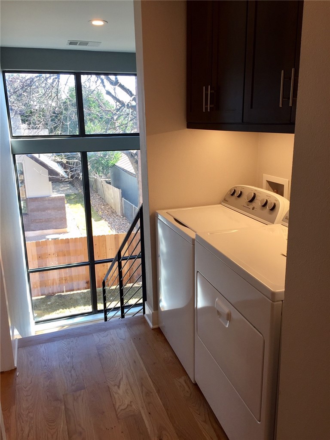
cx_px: 165
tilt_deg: -15.7
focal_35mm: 29
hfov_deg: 48.2
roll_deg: +1.2
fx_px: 369
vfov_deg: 61.7
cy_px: 220
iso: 40
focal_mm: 4.15
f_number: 2.2
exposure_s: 1/120
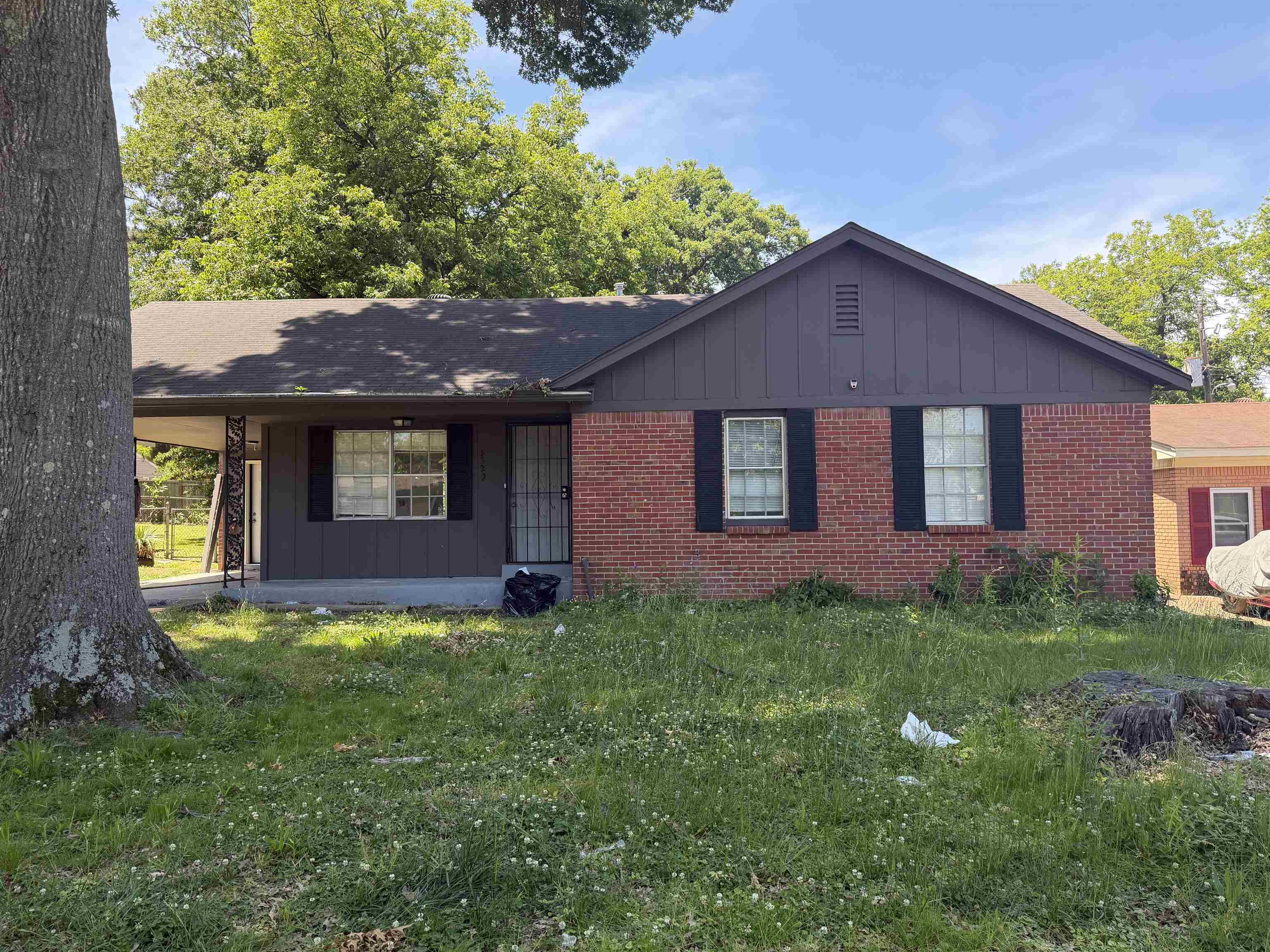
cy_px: 476
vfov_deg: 56.8
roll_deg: +1.4
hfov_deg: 71.6
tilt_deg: +3.6
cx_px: 635
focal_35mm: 24
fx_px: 881
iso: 100
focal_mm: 6.76
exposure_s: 1/898
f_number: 1.78
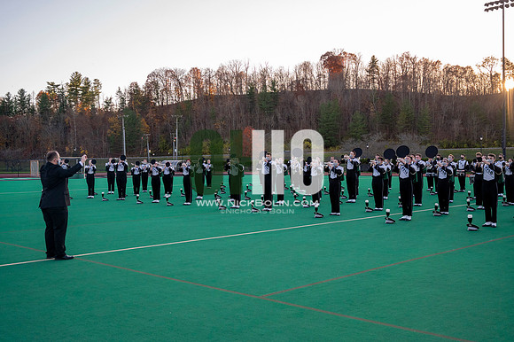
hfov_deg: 48.5
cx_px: 257
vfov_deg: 33.4
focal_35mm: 40
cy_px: 171
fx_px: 571
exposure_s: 1/3200
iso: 2000
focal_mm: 40
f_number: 4
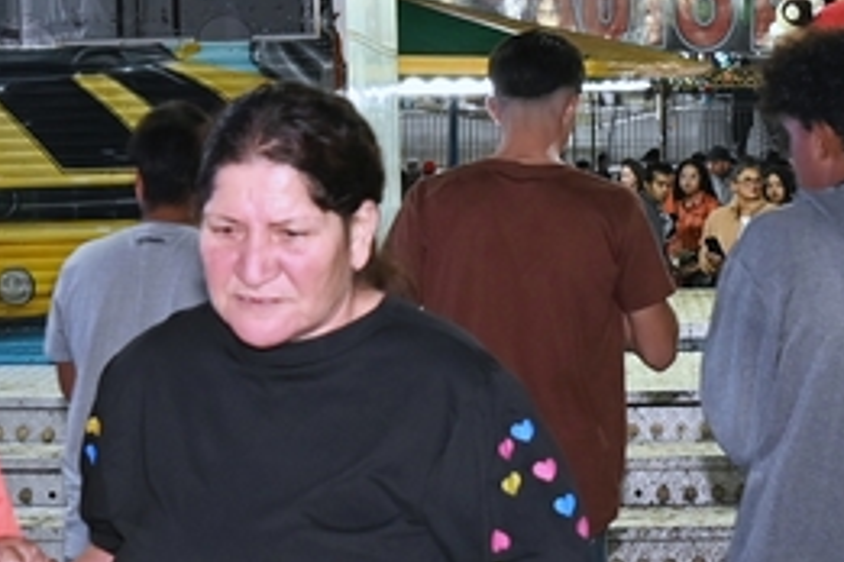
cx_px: 640
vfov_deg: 10.9
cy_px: -39
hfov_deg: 16.4
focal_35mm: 124
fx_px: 2907
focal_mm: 24
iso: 900
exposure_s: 1/60
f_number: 4
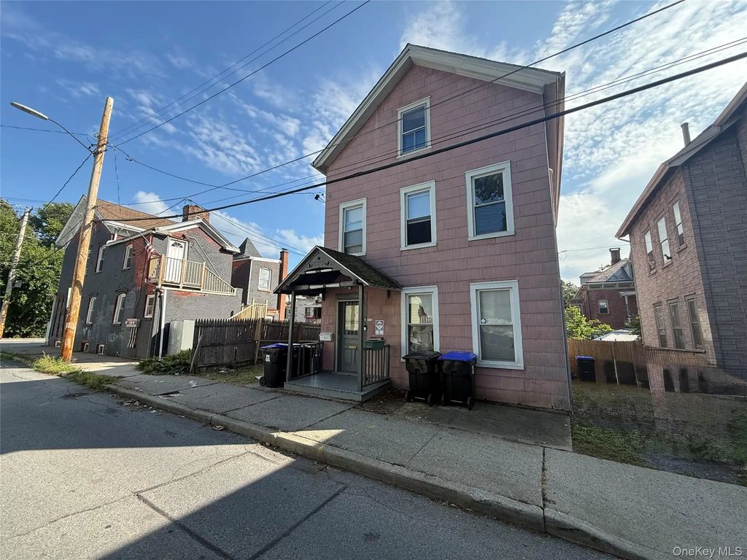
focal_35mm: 14
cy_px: 280
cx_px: 374
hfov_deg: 102.1
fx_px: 302
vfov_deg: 85.7
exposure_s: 1/726
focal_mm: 2.22
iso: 50
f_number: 2.2
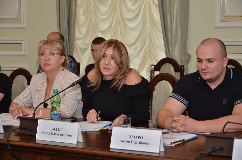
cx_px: 121
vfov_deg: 13.8
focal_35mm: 99
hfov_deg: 20.7
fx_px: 664
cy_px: 80
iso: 800
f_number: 5.3
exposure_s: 1/250
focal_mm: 66
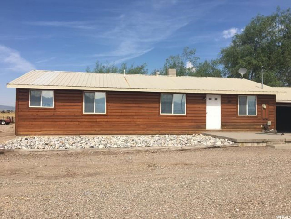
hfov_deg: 61.7
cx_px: 146
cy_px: 110
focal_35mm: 29
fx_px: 244
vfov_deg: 48.2
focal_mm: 4.15
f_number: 2.2
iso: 25
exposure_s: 1/2137
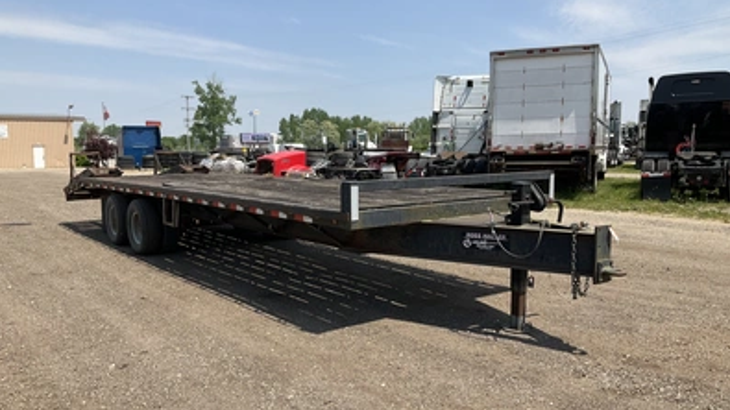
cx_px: 368
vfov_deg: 36.6
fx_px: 619
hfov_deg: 61.0
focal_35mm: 32
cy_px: 229
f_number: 1.8
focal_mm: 3
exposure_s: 1/1912
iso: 25
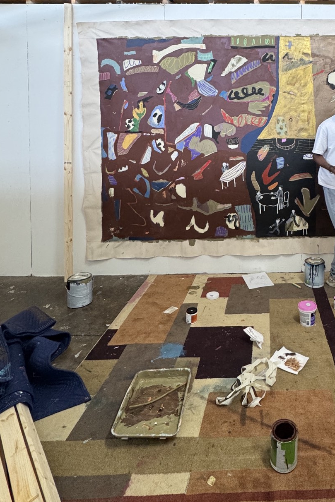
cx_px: 295
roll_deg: -0.8
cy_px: 127
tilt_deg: -0.8
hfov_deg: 48.2
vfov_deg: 69.0
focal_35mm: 24
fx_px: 335
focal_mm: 2.22
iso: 200
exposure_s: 1/60
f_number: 2.2
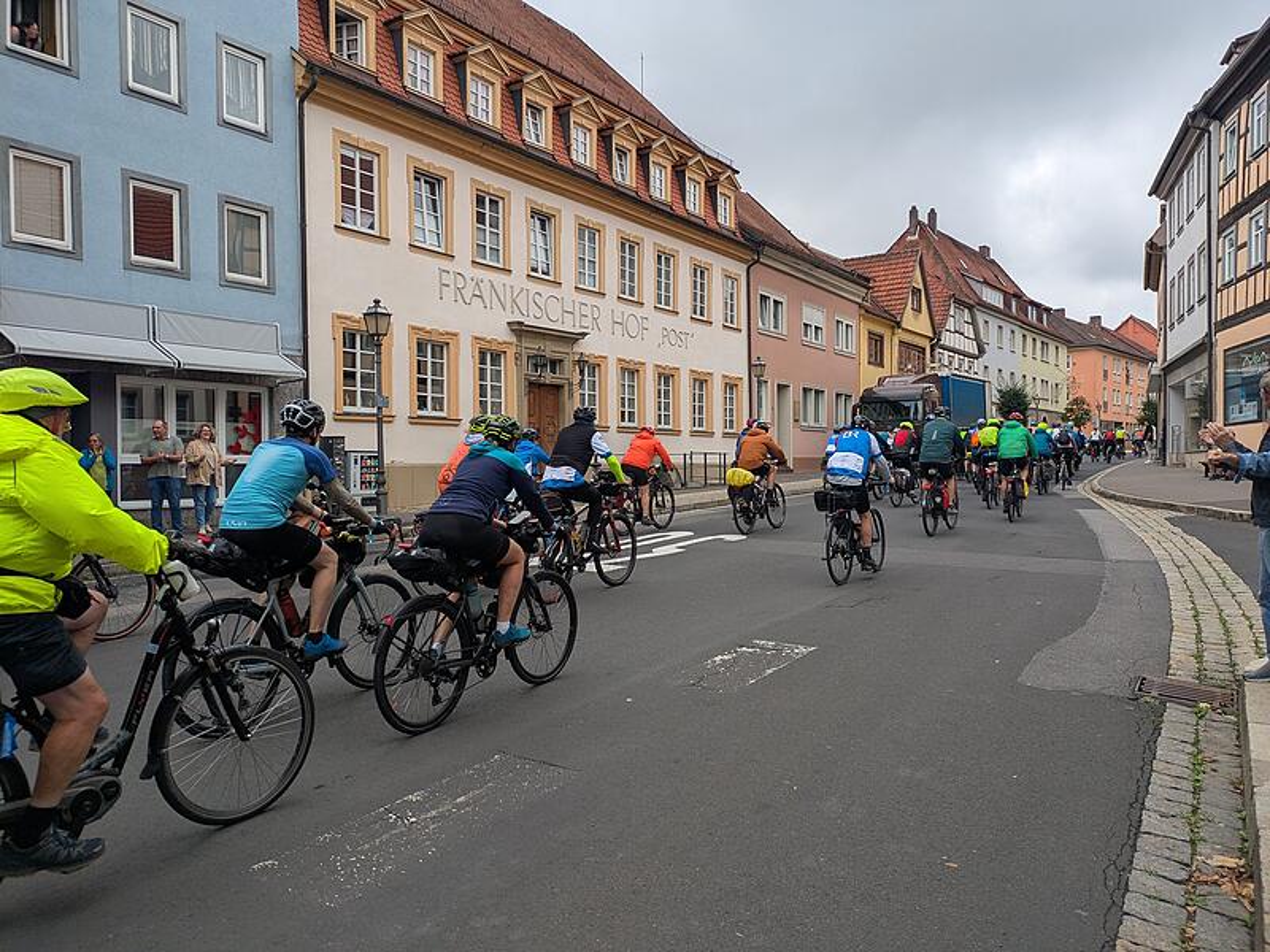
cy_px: 476
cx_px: 635
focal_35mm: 25
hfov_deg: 69.4
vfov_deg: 54.9
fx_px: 917
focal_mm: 5.43
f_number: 1.89
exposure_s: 1/974
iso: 45
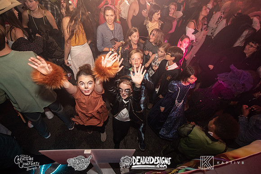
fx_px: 116
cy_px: 87
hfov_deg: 96.7
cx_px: 130
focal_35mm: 16
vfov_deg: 73.8
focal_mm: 16
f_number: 3.5
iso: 2000
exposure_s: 1/40
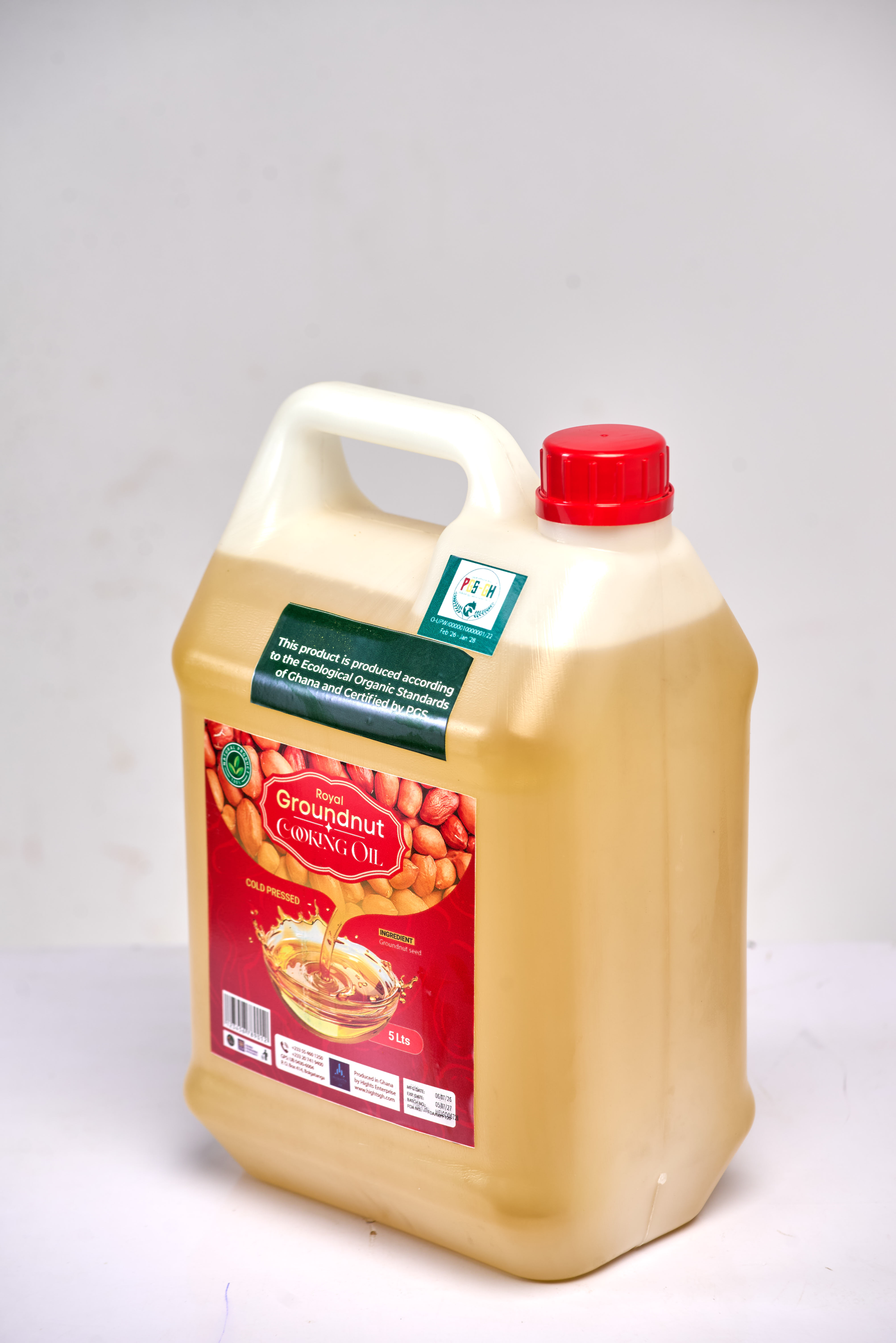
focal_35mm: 100
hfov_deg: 13.7
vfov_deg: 20.4
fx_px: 3730
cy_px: 672
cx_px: 448
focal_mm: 100
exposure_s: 1/100
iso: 100
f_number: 7.1
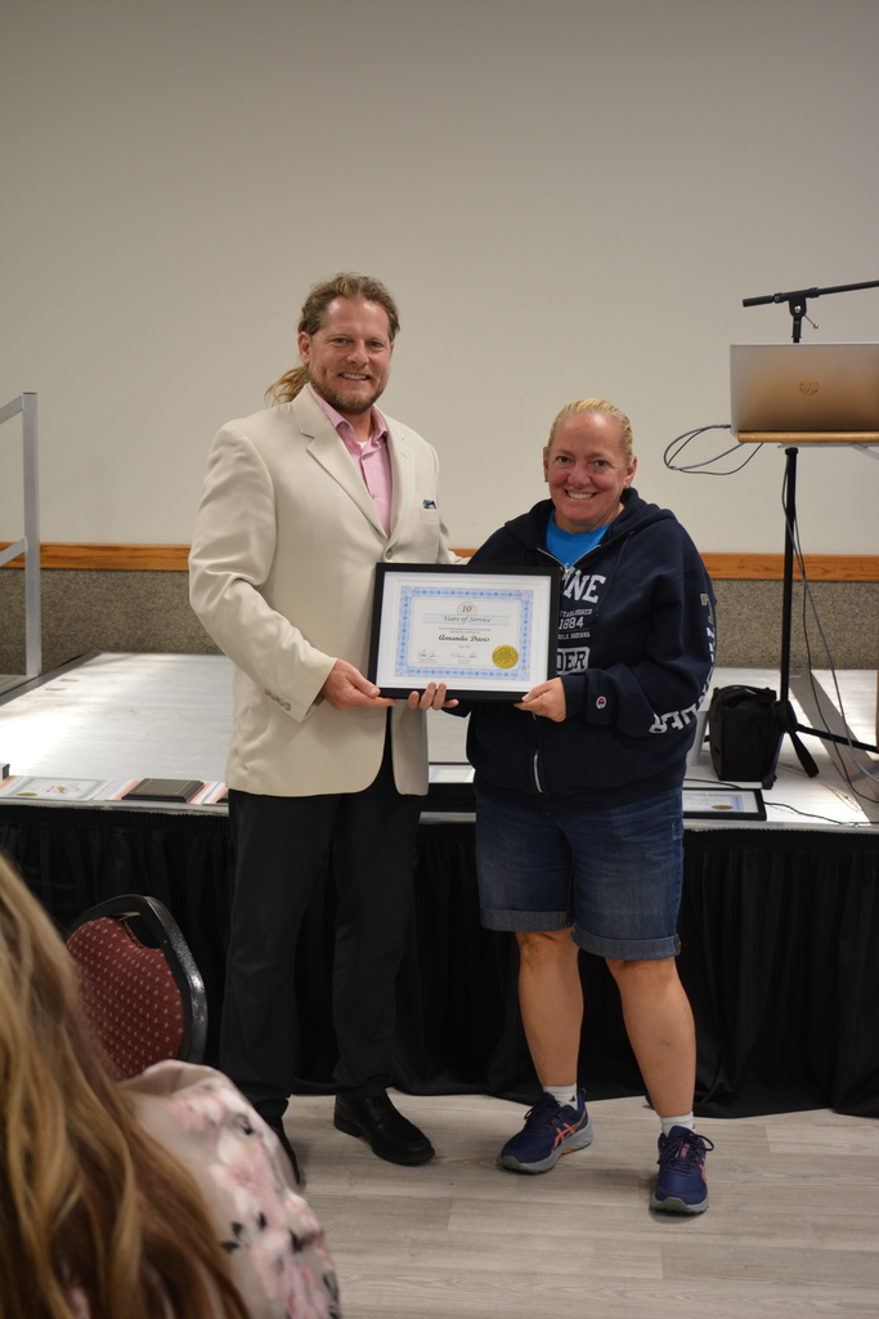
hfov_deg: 26.5
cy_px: 660
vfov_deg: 38.9
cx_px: 440
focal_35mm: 51
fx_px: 1867
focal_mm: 34
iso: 400
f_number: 4.5
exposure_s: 1/15
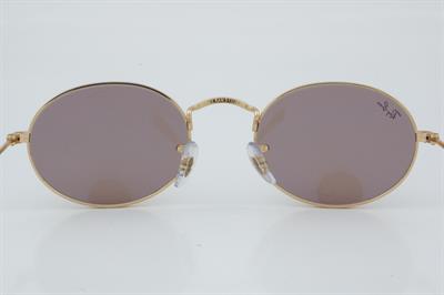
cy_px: 148
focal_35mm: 82
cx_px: 222
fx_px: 1017
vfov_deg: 16.5
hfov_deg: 24.6
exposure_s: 1/4
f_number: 29
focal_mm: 55
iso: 100
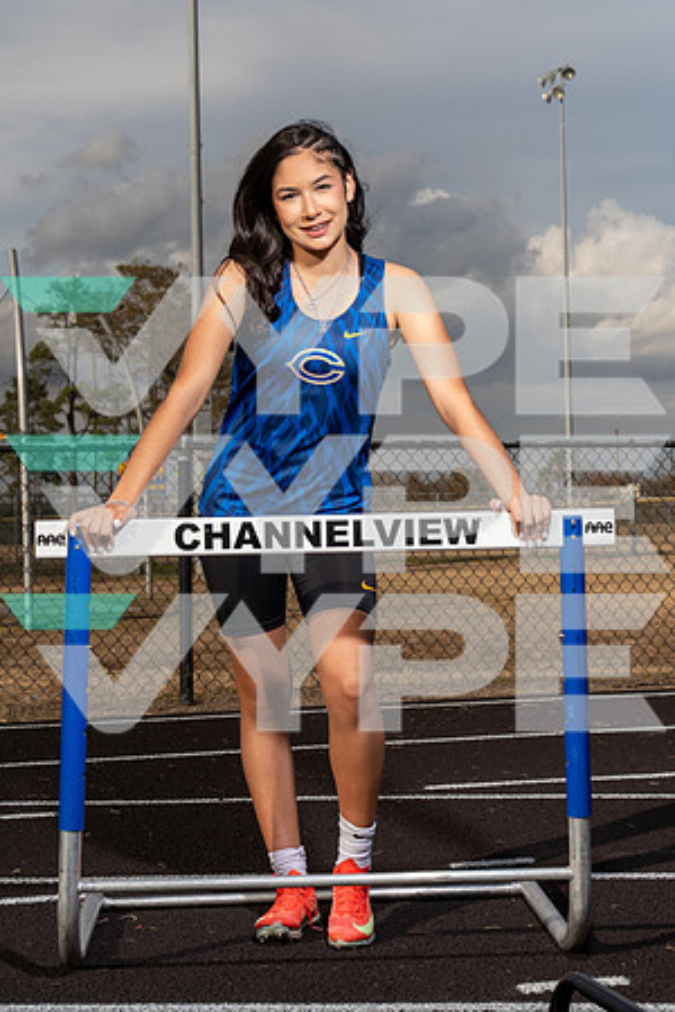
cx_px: 338
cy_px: 506
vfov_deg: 31.0
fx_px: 1828
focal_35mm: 65
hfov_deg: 20.9
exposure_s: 1/250
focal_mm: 65
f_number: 11
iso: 160
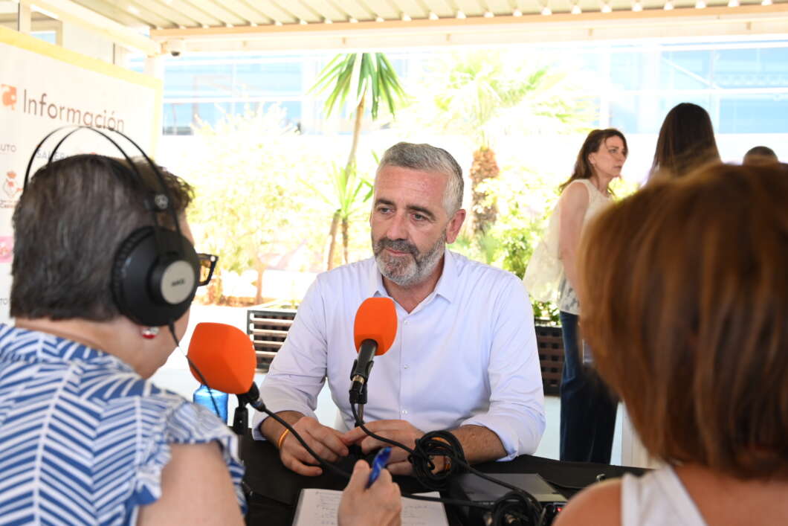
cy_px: 263
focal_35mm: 38
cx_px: 394
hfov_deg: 50.7
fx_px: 832
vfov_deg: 35.1
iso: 400
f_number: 5
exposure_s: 1/100
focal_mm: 38
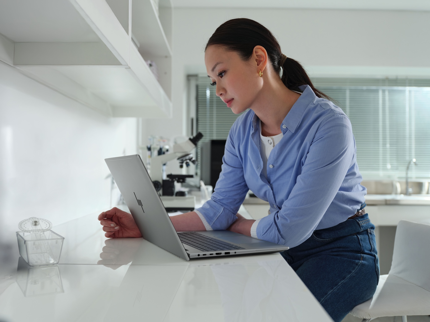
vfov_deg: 39.7
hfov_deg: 51.4
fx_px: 447
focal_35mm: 36
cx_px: 215
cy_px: 161
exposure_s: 1/250
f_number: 4
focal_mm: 45
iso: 1250
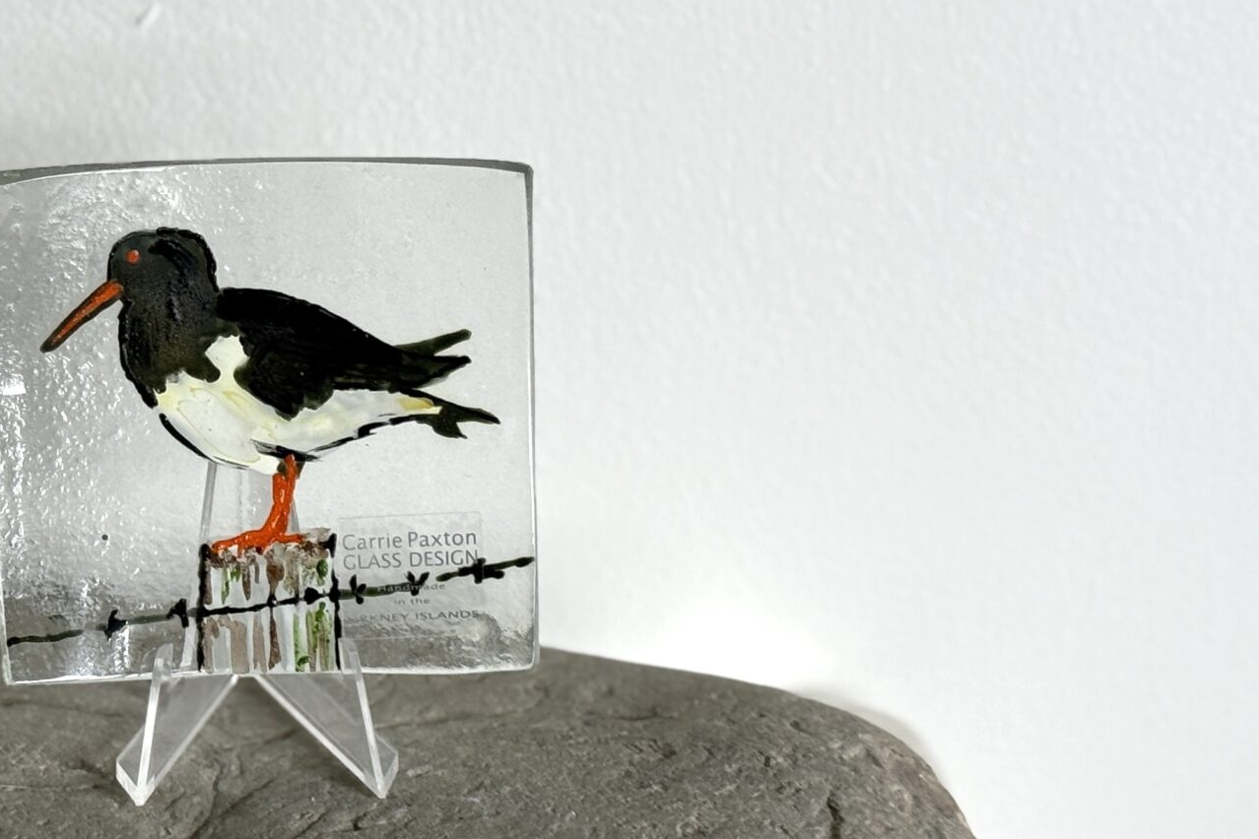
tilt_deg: -22.9
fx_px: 3497
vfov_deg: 13.7
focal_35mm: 100
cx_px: 86
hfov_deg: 20.0
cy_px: 381
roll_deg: +1.2
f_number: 1.78
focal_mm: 6.76
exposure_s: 1/121
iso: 64
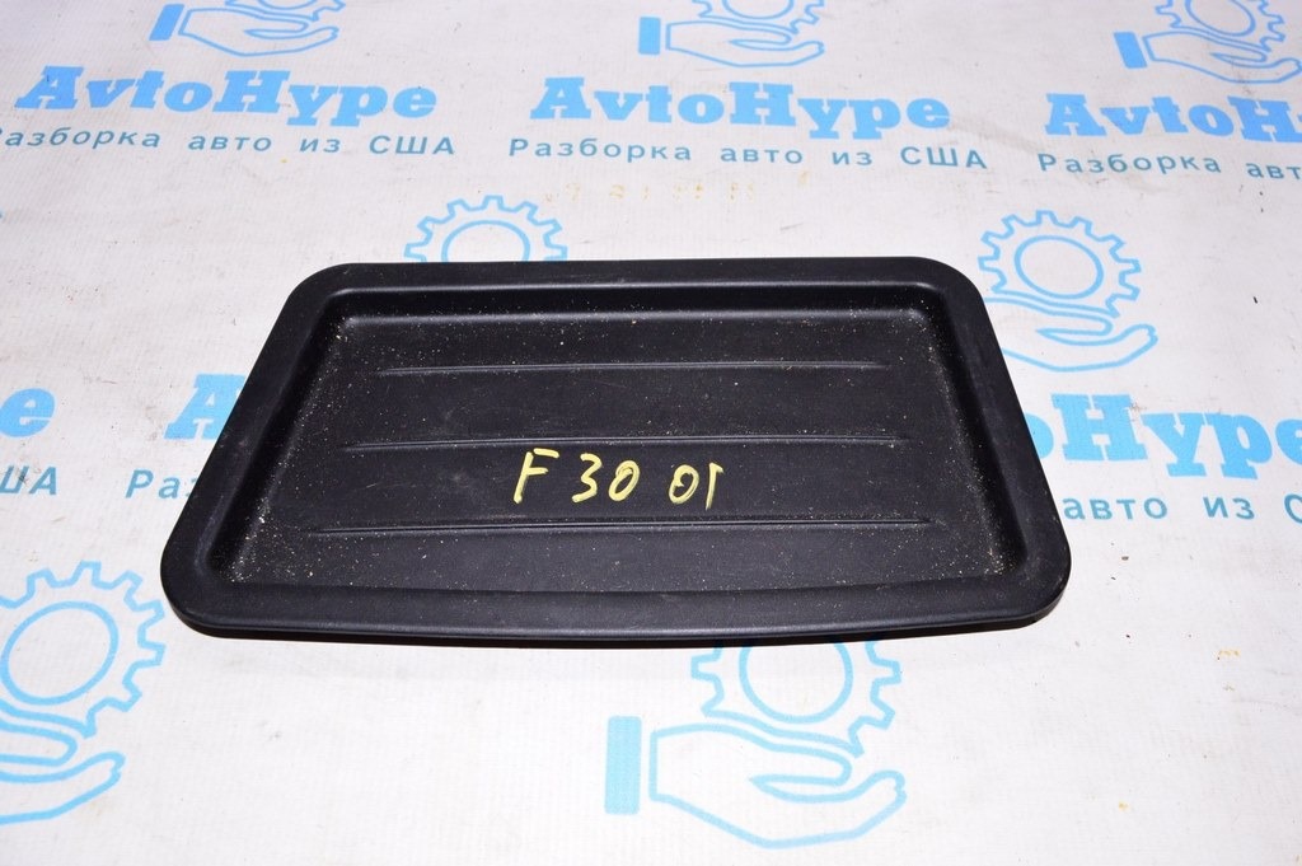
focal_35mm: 33
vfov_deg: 39.9
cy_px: 433
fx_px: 1193
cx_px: 651
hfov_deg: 57.3
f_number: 8
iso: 1600
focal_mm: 22
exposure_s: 1/200
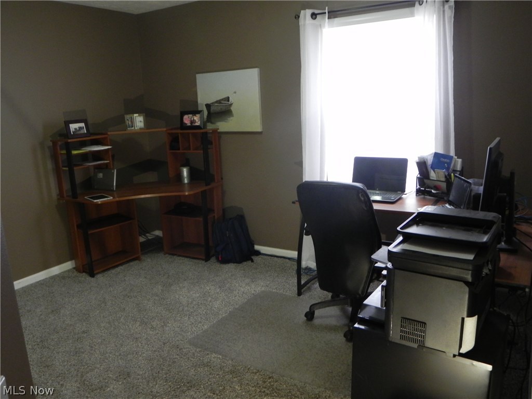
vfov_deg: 48.2
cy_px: 200
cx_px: 266
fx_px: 446
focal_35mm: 29
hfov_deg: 61.7
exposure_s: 1/18.4
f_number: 4
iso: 400
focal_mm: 5.2
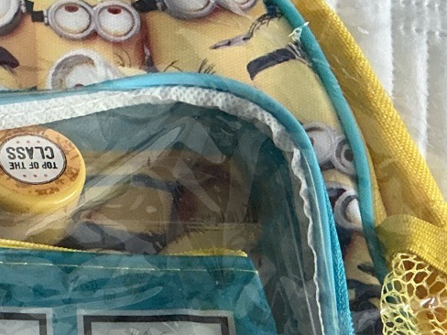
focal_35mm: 95
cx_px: -158
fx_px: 1227
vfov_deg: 14.7
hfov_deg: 18.9
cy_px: 474
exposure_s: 1/60
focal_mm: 3
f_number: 1.8
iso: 160
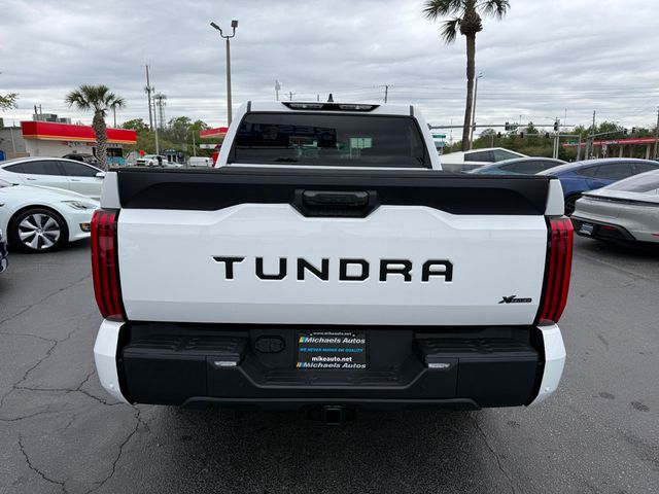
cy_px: 247
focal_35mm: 24
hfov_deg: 71.6
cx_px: 330
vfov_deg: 56.8
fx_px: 457
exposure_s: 1/3425
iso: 80
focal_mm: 6.76
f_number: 1.78
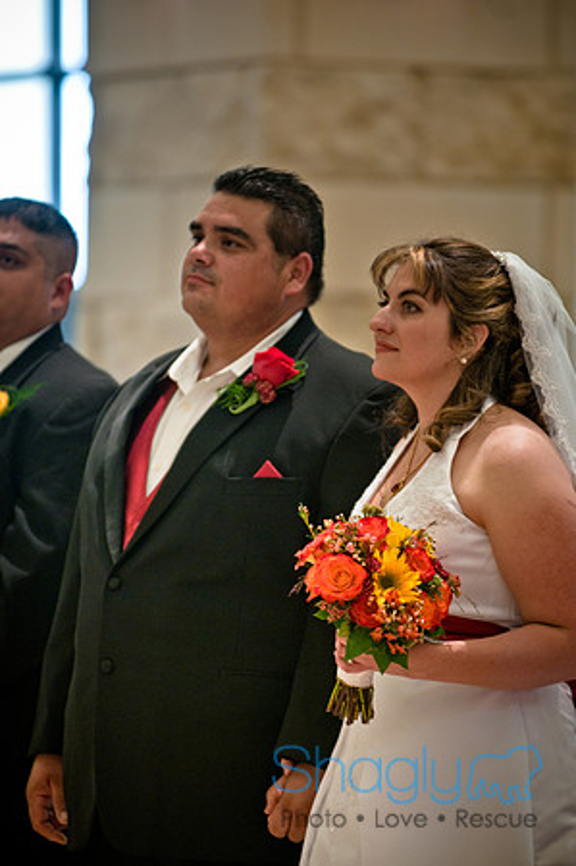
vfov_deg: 6.9
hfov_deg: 4.6
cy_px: 433
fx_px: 7216
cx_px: 288
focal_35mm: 300
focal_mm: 200
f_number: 2.8
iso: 400
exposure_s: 1/100
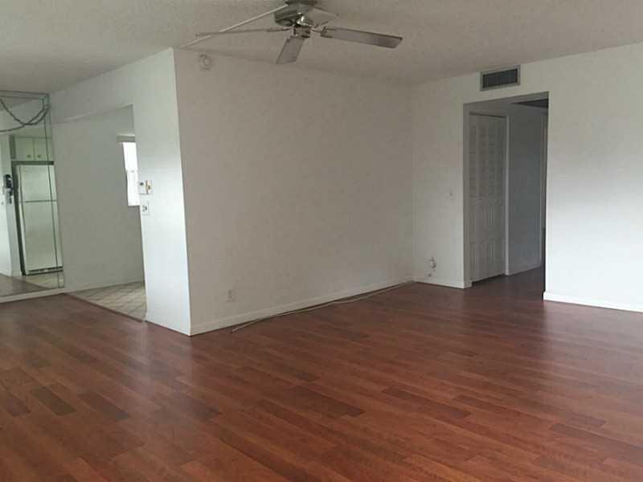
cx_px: 322
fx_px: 539
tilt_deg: -5.1
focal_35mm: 29
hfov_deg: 61.7
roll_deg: +0.6
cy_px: 241
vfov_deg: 48.2
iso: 50
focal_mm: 4.15
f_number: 2.2
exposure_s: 1/15
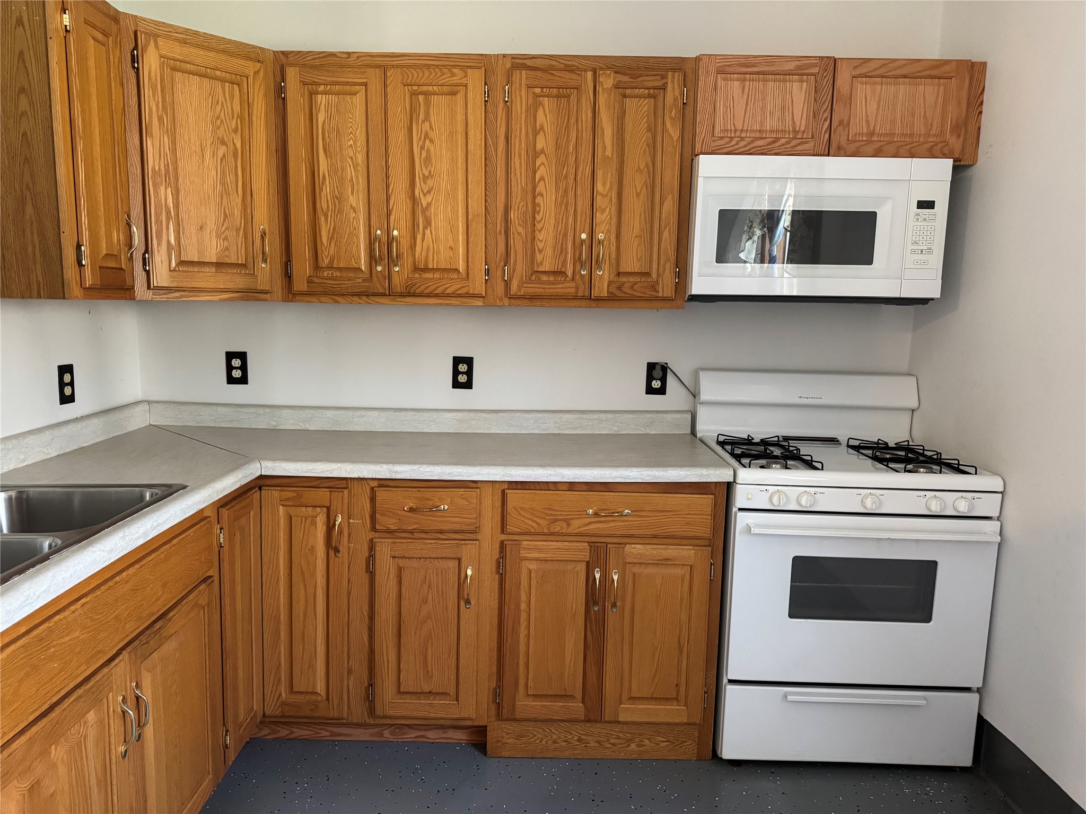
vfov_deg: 56.8
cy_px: 407
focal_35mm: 24
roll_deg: -1.6
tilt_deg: -9.0
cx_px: 543
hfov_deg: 71.6
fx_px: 753
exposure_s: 1/60
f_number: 1.78
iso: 800
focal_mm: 6.76
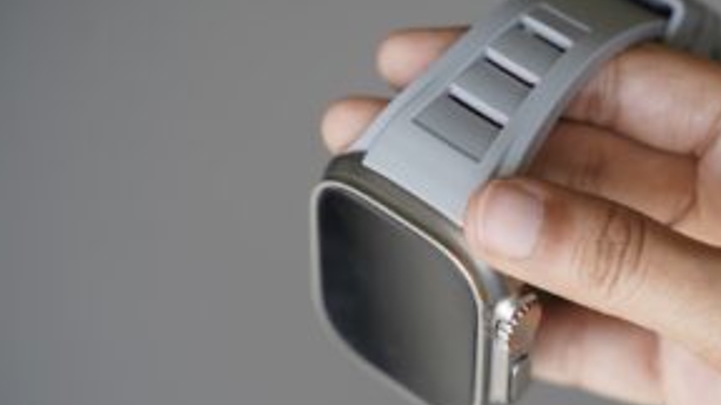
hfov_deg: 19.6
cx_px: 488
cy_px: 194
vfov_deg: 11.1
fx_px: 2084
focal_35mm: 109
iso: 160
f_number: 4
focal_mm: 75
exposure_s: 1/80
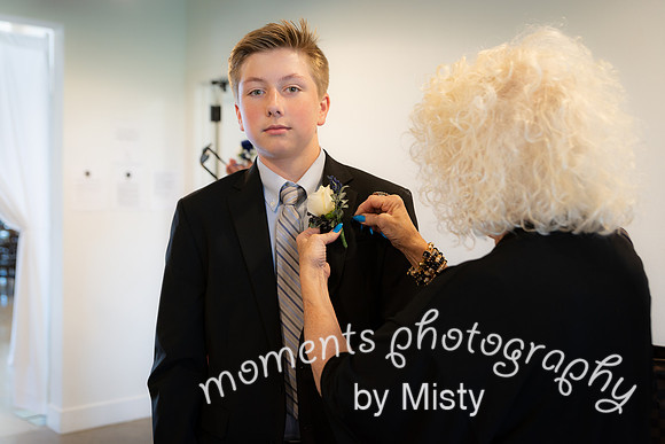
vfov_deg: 31.9
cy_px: 222
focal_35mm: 42
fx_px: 776
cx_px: 332
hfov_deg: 46.4
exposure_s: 1/125
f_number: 3.2
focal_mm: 42
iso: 400
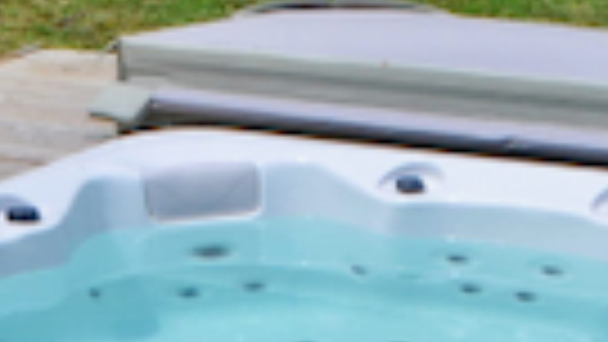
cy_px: 184
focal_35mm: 149
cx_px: 464
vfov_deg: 8.1
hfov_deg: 14.4
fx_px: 2403
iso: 500
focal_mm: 20
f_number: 13
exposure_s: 1/640
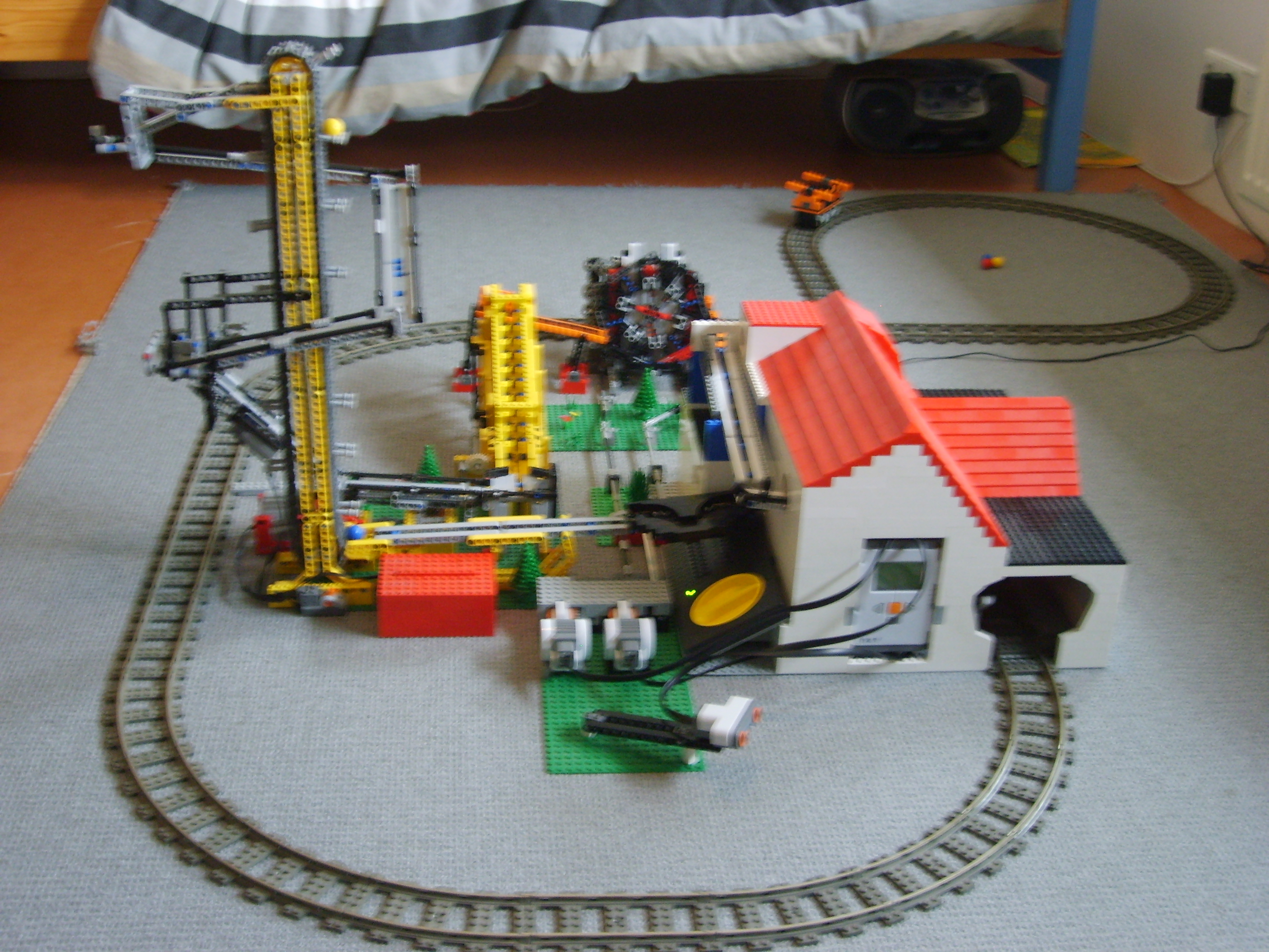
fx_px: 1576
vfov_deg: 33.6
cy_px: 476
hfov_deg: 43.9
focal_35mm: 43
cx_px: 634
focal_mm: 7.2
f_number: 3
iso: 139
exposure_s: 1/6
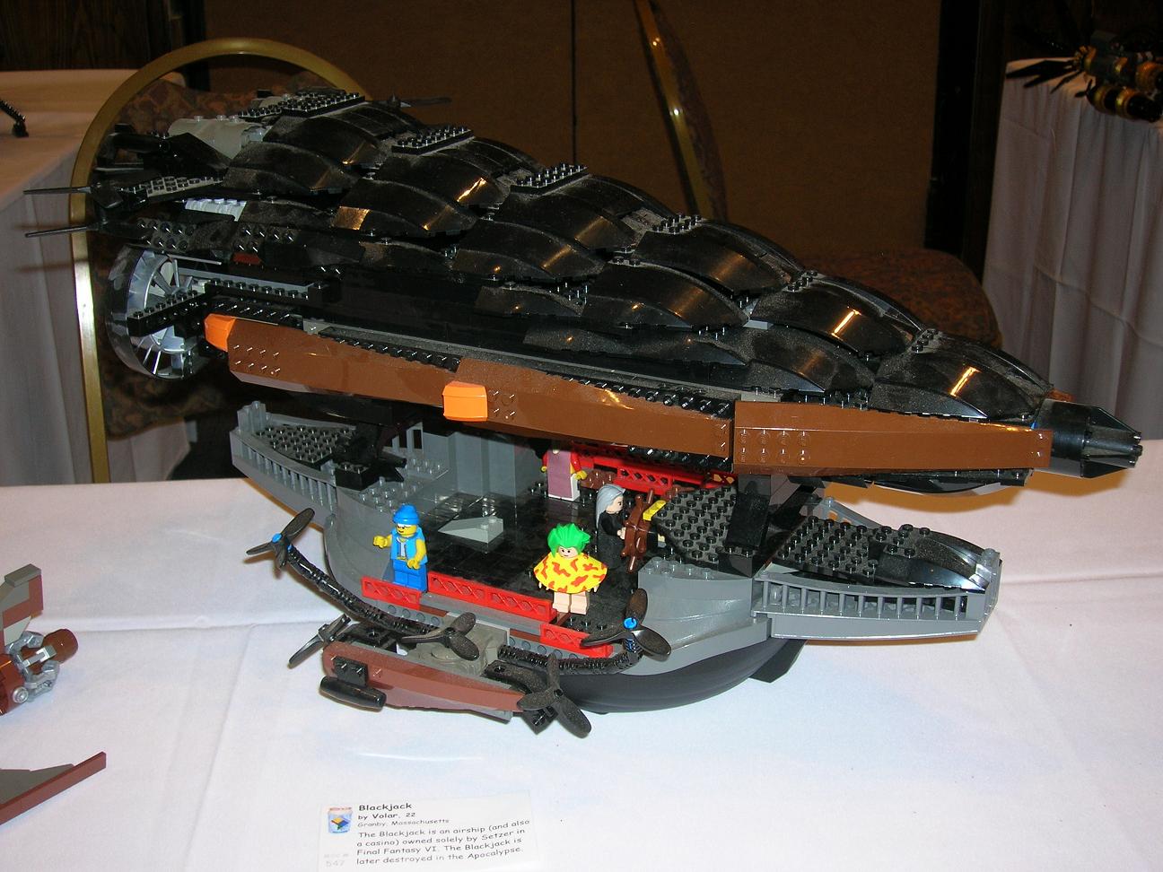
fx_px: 1411
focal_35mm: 42
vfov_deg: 34.3
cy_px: 436
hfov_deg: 44.8
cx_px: 582
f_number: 3.1
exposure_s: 1/60.1
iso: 50
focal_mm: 7
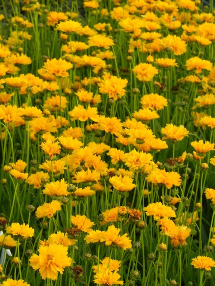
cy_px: 143
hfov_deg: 8.1
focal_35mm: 184
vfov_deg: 10.7
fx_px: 1524
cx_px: 108
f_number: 5
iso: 160
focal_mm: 32.7
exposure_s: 1/25
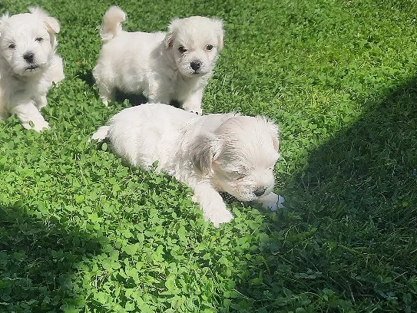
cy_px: 252
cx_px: 68
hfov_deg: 39.2
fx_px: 555
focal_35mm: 46
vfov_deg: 30.7
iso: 32
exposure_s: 1/909
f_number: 2
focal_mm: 4.6
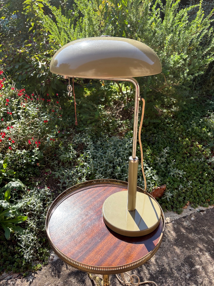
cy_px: 143
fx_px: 214
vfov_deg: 67.3
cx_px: 107
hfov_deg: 53.1
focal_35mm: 26
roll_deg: -0.3
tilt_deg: -26.5
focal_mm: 5.96
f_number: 1.6
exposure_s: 1/1484
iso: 64
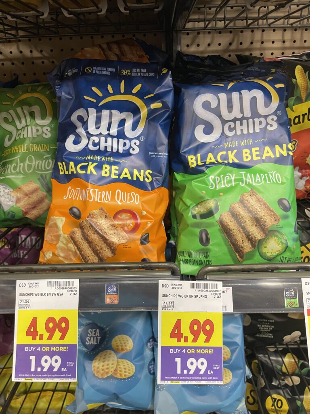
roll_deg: +2.4
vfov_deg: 67.3
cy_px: 207
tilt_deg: -21.6
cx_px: 155
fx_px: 310
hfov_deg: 53.1
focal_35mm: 26
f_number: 1.6
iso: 160
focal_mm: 4.2
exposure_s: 1/60
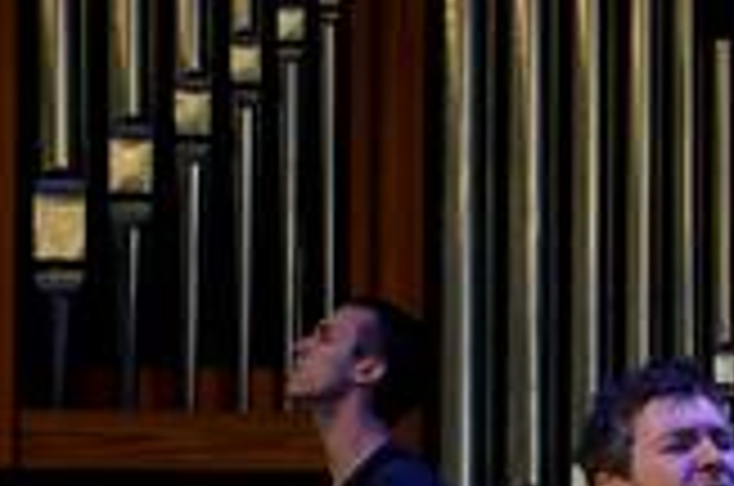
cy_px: 450
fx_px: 6336
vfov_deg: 4.4
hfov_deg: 6.6
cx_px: 757
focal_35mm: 311
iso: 2500
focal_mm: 75
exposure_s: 1/160
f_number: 5.6
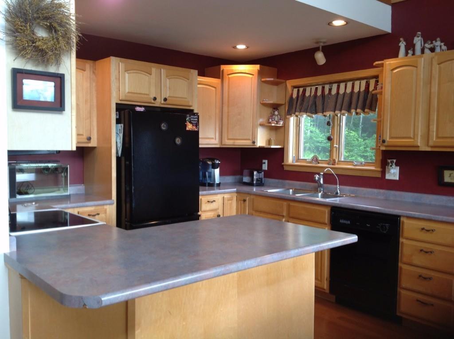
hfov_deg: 52.7
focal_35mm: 35
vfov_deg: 40.6
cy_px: 170
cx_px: 227
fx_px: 458
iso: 64
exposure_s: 1/24
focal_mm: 4.28
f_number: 2.4
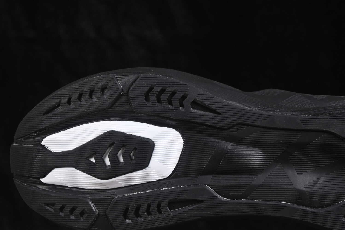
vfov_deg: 10.7
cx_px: 214
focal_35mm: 128
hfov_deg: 16.0
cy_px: 114
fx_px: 1227
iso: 160
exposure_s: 1/60
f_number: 6.3
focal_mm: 50
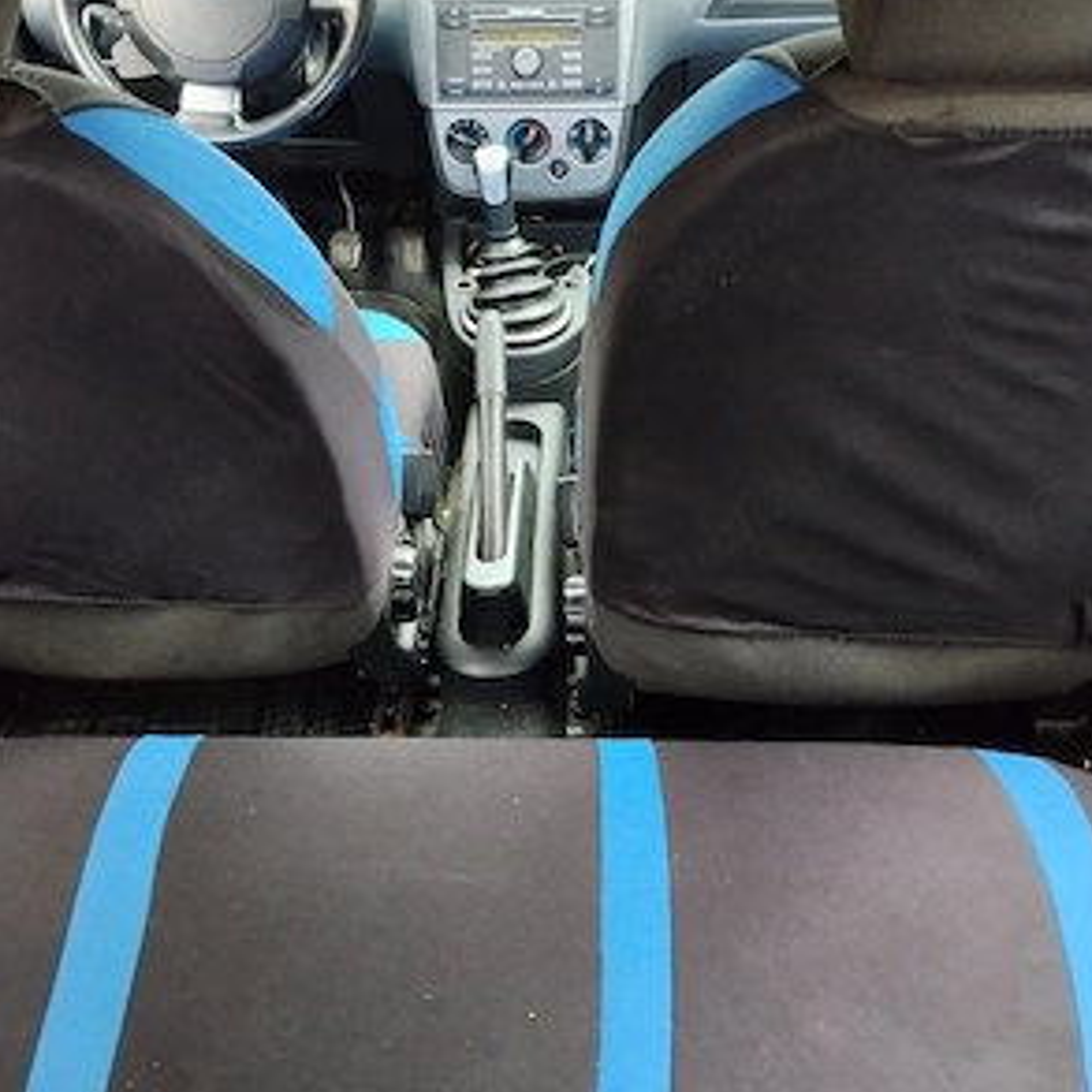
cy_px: 555
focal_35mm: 35
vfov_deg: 47.2
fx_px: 1249
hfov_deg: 47.2
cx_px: 548
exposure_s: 1/33
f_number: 1.8
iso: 320
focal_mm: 4.22
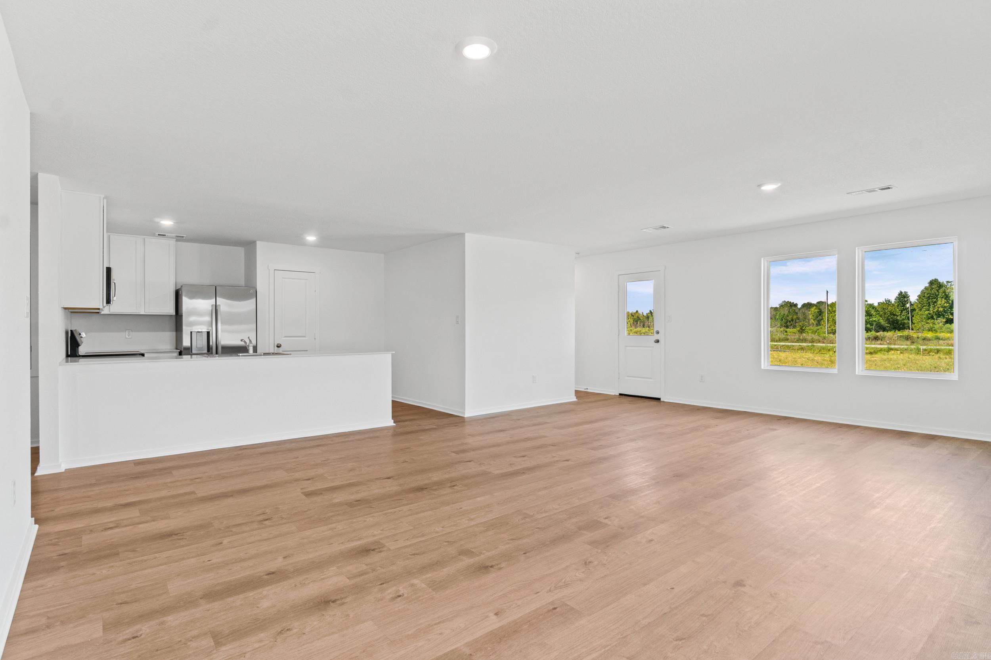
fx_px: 495
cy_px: 330
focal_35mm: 18
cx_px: 496
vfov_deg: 67.4
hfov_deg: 90.0
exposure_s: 1/6
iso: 250
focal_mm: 12
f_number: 9
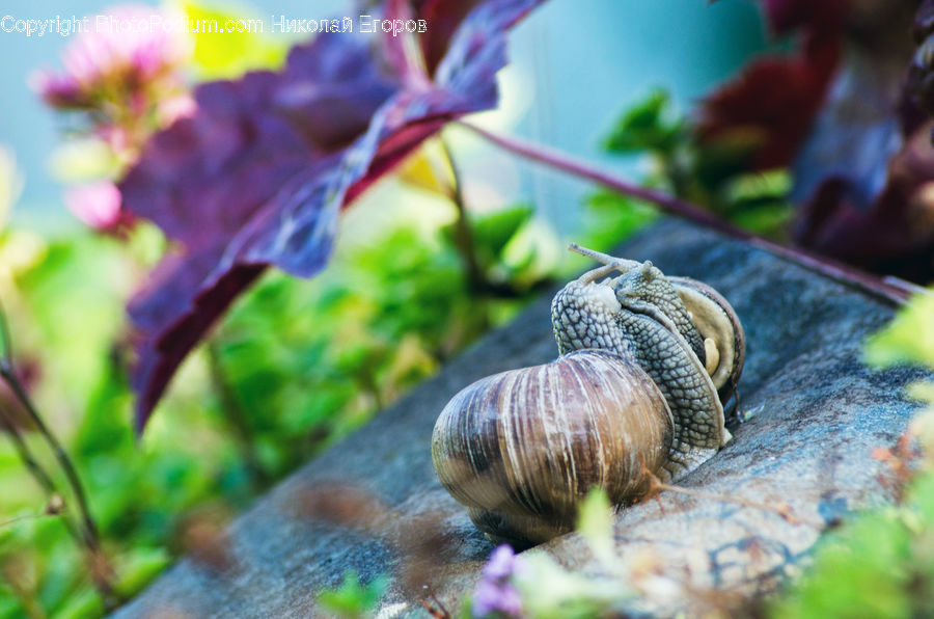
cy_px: 310
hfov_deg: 7.4
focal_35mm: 278
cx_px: 467
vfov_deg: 4.9
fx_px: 7184
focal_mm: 185
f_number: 8
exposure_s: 1/200
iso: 200
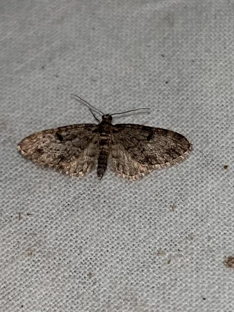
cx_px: 117
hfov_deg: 53.1
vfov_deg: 67.3
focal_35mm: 26
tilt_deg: -60.1
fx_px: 234
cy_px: 156
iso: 32
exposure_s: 1/3745
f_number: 1.6
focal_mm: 5.1
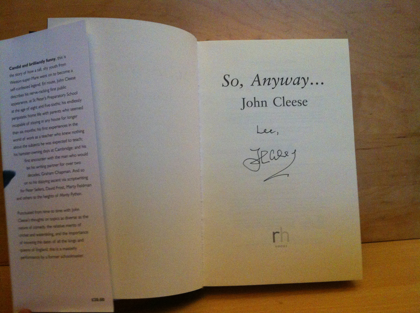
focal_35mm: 35
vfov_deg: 40.6
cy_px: 156
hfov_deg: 52.7
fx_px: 424
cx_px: 210
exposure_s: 1/15
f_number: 2.8
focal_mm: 3.85
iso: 400
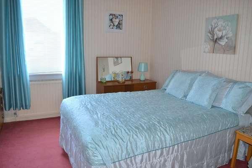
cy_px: 84
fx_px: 189
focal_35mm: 27
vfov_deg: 47.9
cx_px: 126
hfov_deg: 67.4
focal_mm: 18
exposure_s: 1/60
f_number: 3.5
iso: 640
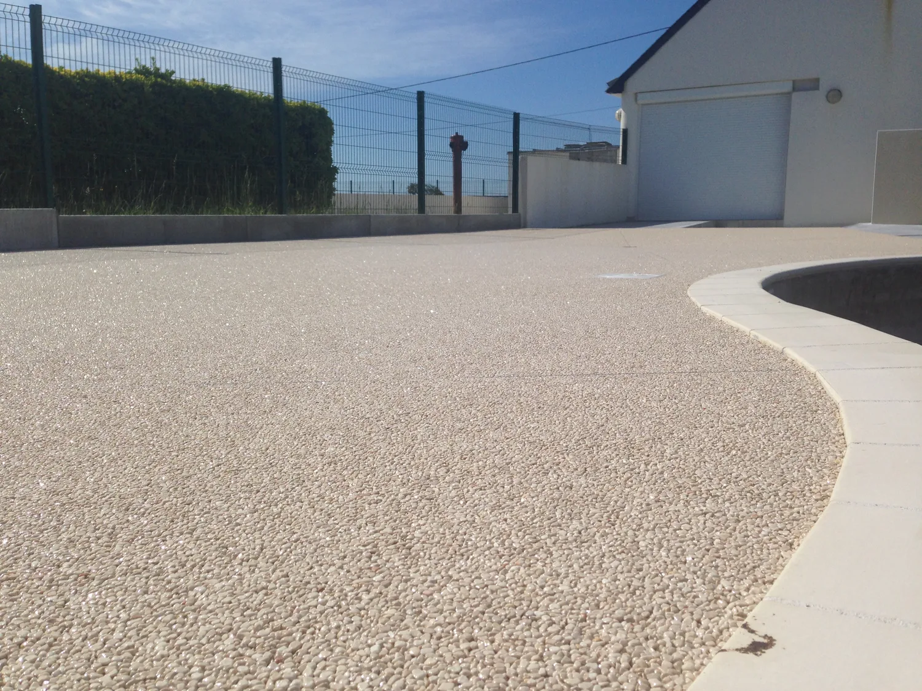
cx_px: 461
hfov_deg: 55.4
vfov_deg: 42.9
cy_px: 346
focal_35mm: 33
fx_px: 879
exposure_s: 1/4184
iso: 50
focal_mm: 4.12
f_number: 2.4
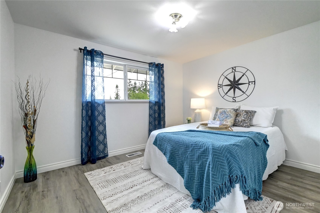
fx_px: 133
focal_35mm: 15
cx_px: 160
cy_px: 106
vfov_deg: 77.3
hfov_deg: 100.4
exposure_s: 1/8
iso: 3200
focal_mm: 10
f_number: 11
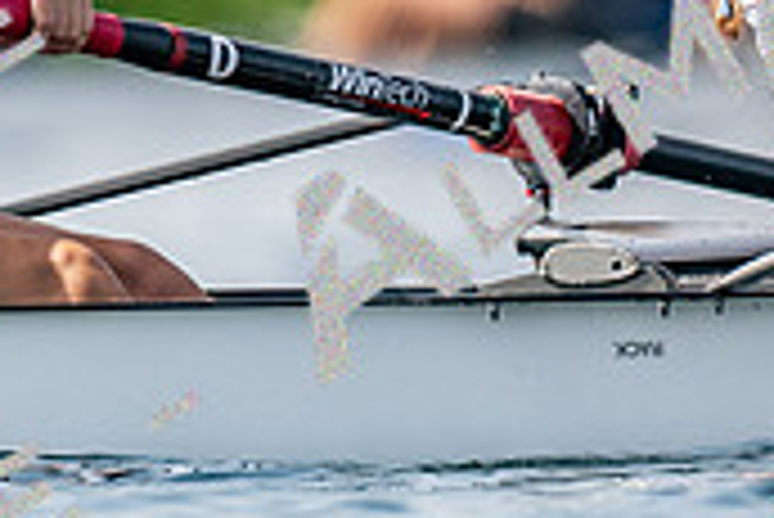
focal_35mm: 3042
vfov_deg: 0.5
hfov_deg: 0.7
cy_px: -43
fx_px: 65456
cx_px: -90
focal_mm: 600
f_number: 4
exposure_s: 1/2500
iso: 180
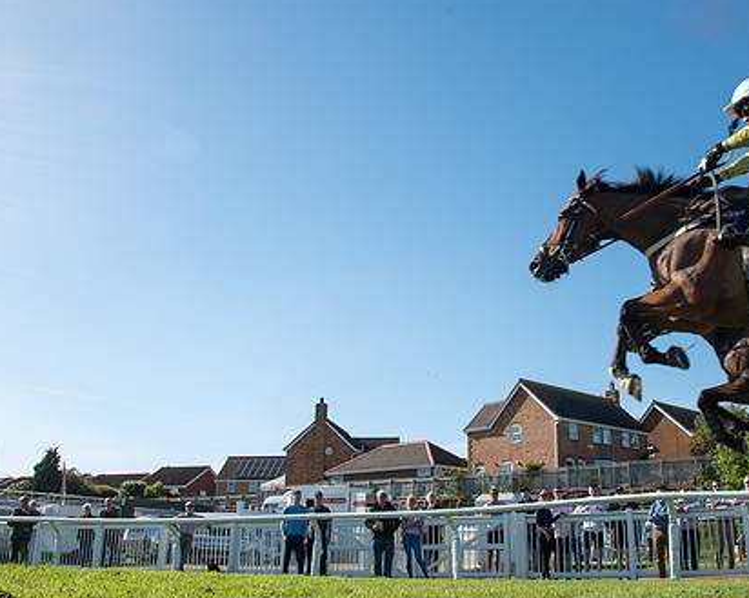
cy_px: 253
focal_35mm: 37
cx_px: 444
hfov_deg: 48.9
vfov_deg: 40.0
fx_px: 820
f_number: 8
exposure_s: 1/800
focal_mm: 24
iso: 500
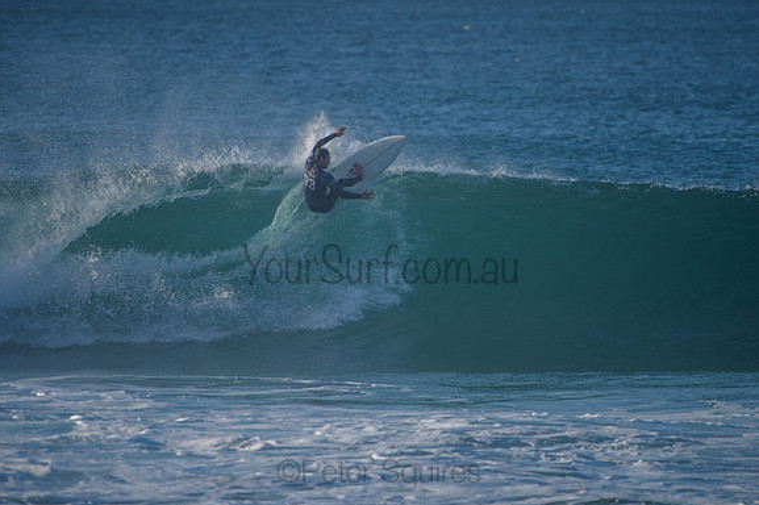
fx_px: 11441
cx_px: 380
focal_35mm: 543
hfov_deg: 3.8
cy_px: 241
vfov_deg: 2.5
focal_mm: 500
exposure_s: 1/2000
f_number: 5.6
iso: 320
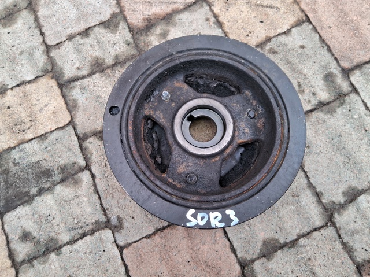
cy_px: 138
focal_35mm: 26
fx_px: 278
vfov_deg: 53.0
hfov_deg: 67.3
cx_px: 185
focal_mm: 3.98
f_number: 1.8
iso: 125
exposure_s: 1/50
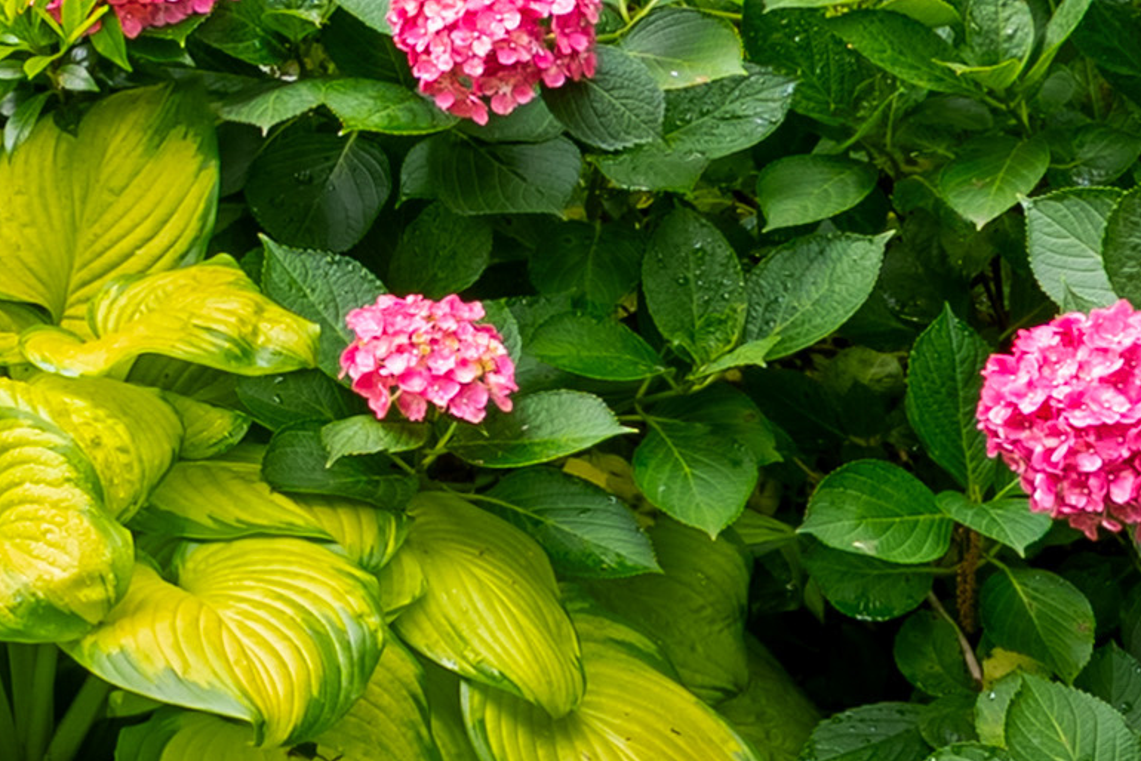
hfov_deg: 9.0
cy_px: -968
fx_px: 6330
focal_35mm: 200
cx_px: -1853
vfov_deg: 6.6
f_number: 11
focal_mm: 36.3
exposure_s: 1/8
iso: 100
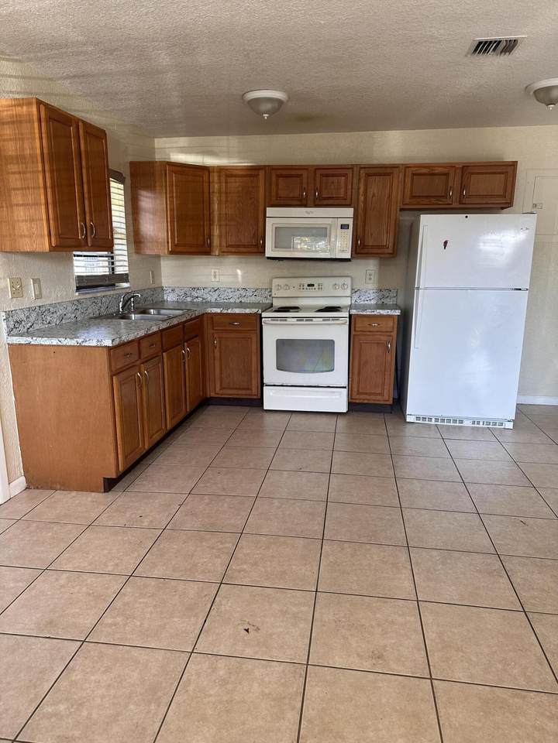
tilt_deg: -12.2
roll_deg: -1.1
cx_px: 279
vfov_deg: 71.6
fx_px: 516
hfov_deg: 56.8
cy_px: 372
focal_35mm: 24
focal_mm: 6.86
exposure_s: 1/120
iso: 125
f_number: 1.78
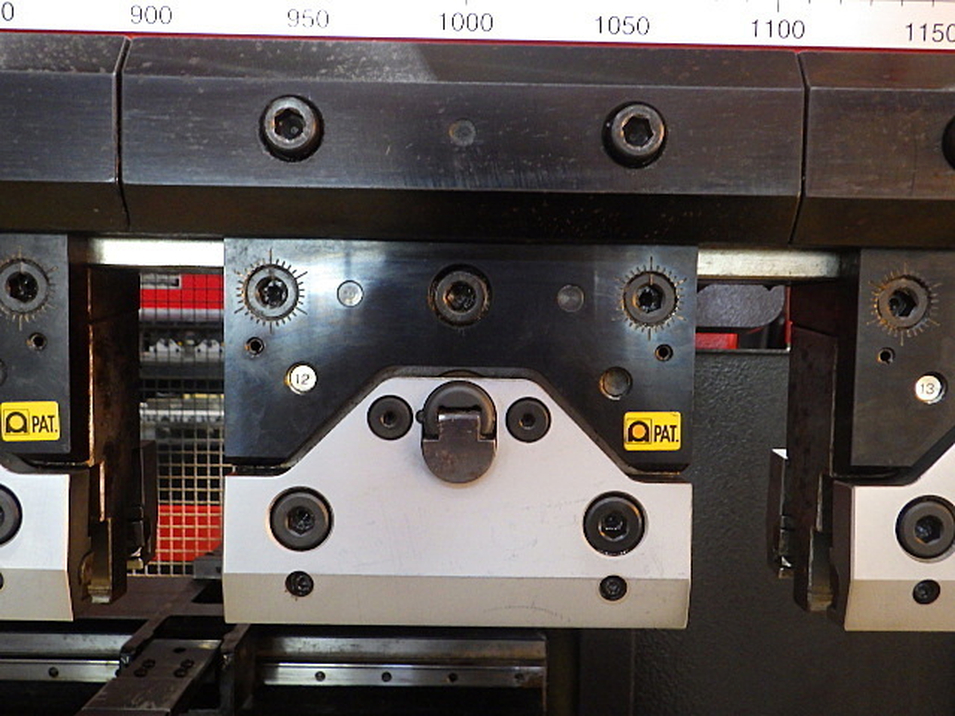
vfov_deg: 49.7
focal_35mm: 28
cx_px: 478
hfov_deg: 63.4
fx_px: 772
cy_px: 358
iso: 800
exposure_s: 1/45
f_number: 3.5
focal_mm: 5
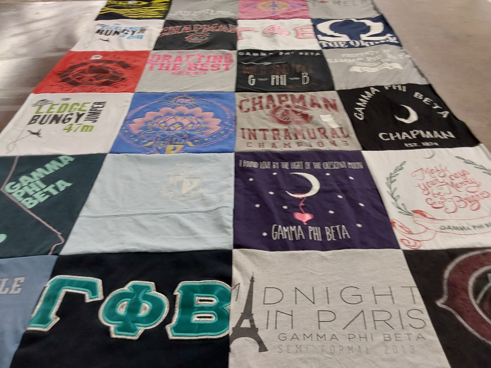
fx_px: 397
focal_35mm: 28
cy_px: 184
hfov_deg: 63.4
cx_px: 246
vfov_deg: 49.7
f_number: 1.9
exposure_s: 1/60
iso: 100
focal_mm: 2.91
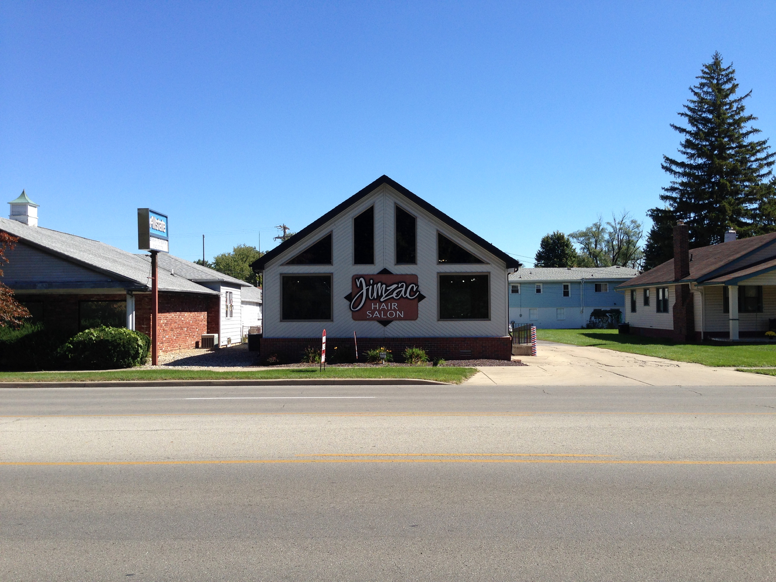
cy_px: 291
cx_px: 388
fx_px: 740
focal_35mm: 33
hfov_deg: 55.4
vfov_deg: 42.9
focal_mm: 4.12
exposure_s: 1/1178
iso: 50
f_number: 2.4
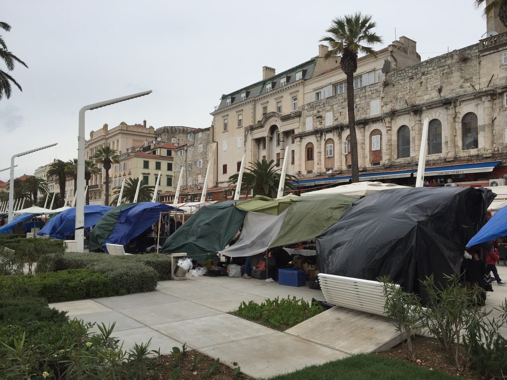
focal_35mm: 29
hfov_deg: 61.7
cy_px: 190
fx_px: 425
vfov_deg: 48.2
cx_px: 254
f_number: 2.2
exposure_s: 1/3968
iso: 32
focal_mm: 4.15
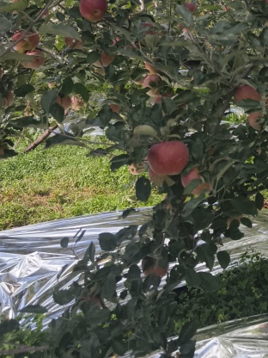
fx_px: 609
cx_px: 342
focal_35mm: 59
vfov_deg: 31.6
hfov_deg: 22.4
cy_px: 58
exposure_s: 1/1422
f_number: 1.75
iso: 50
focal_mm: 8.67
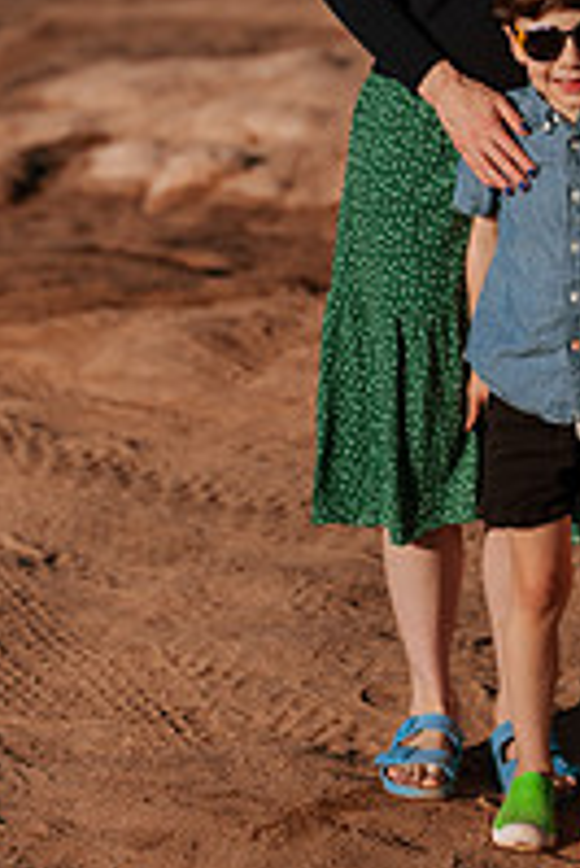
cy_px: 17
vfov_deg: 15.4
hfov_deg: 10.4
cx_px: 563
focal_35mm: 131
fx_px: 3160
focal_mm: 58
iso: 50
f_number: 2.5
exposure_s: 1/8000
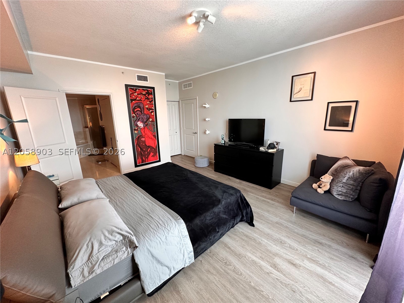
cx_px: 202
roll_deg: +1.4
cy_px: 152
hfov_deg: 102.1
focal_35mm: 14
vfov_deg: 85.7
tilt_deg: -13.2
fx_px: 163
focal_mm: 2.22
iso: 200
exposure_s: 1/60
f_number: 2.2
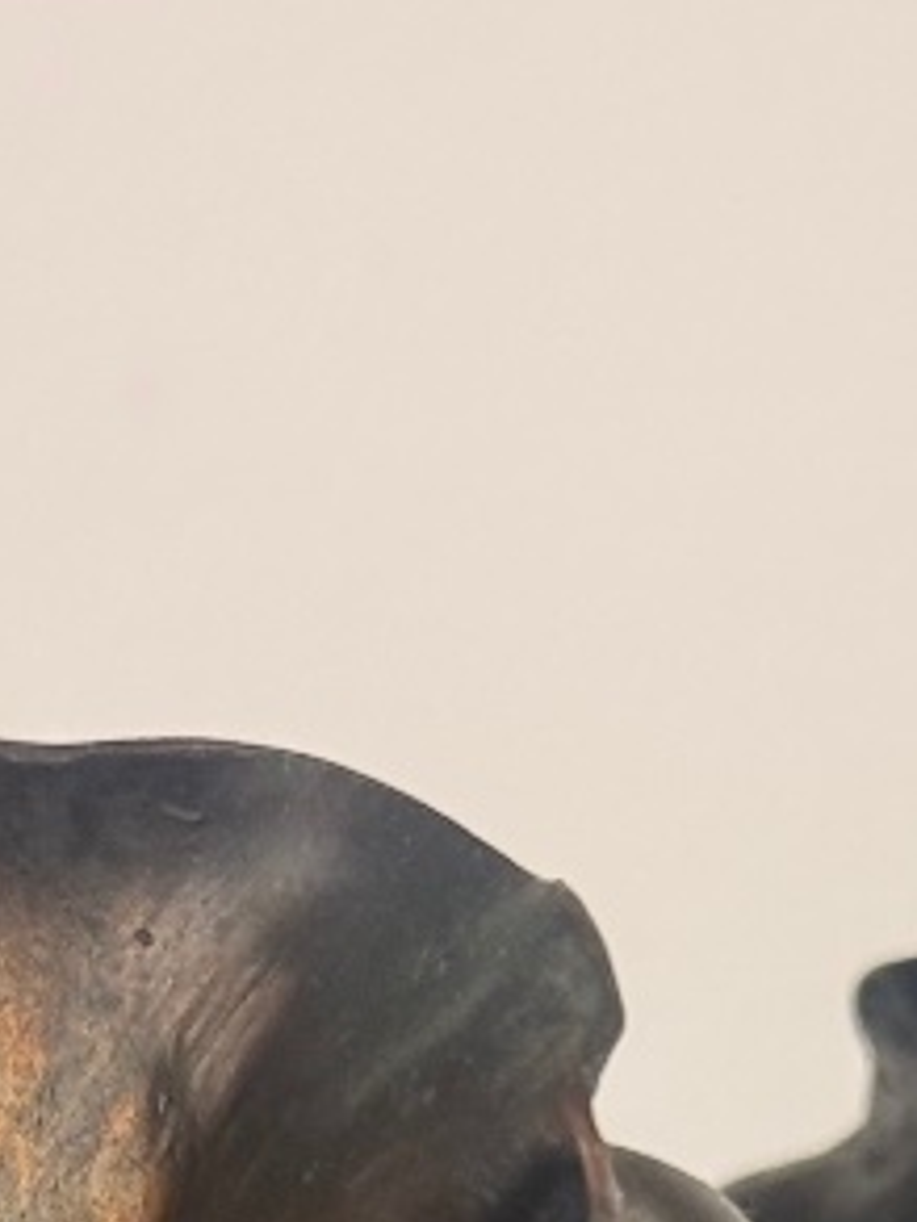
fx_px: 6958
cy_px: 2398
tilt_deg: +3.8
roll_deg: -3.2
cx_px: 896
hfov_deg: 7.5
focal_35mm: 197
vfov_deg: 9.4
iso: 50
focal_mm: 6.76
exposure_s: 1/128
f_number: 1.78
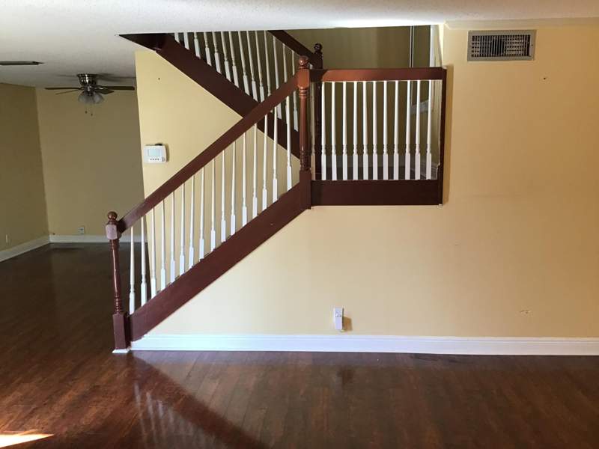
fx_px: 536
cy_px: 224
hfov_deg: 58.4
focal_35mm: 31
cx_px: 300
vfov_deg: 45.4
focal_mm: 3.3
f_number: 2.4
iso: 32
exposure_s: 1/30
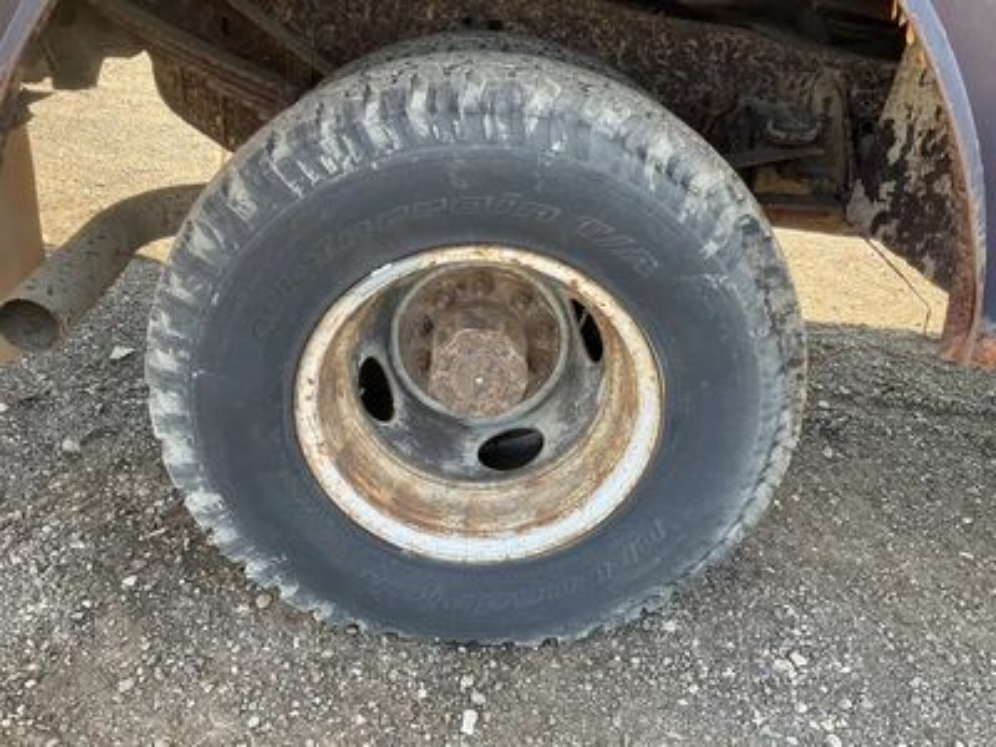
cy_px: 374
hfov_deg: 61.7
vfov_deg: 48.2
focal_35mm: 29
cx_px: 498
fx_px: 834
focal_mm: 3
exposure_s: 1/122
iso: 40
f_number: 1.8
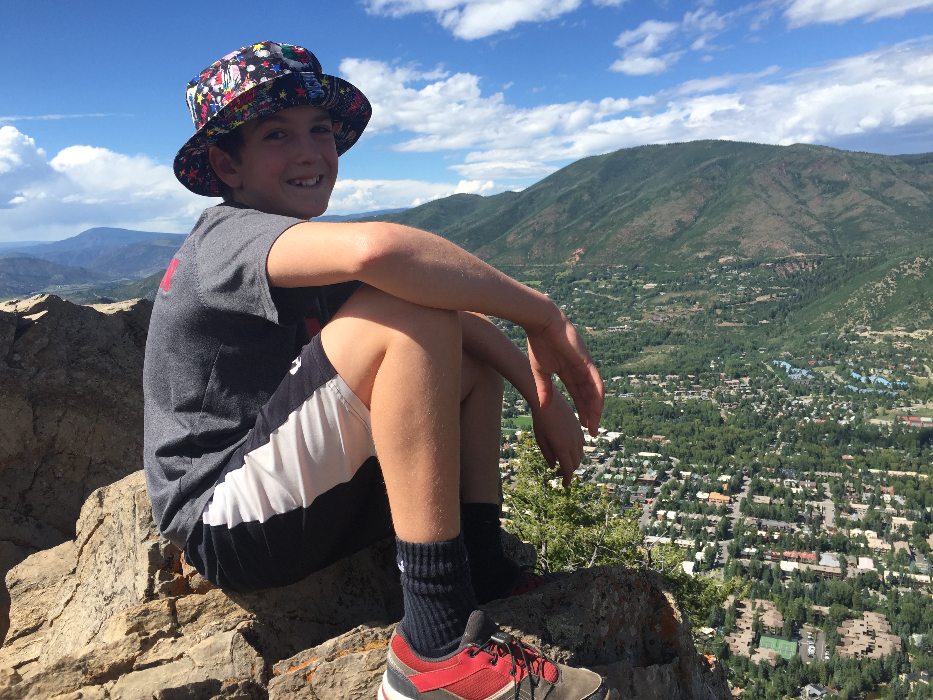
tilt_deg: -8.2
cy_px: 350
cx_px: 466
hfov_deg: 61.7
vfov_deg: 48.2
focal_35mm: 29
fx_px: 782
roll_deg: +2.5
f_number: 2.2
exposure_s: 1/1647
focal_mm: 4.15
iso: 32
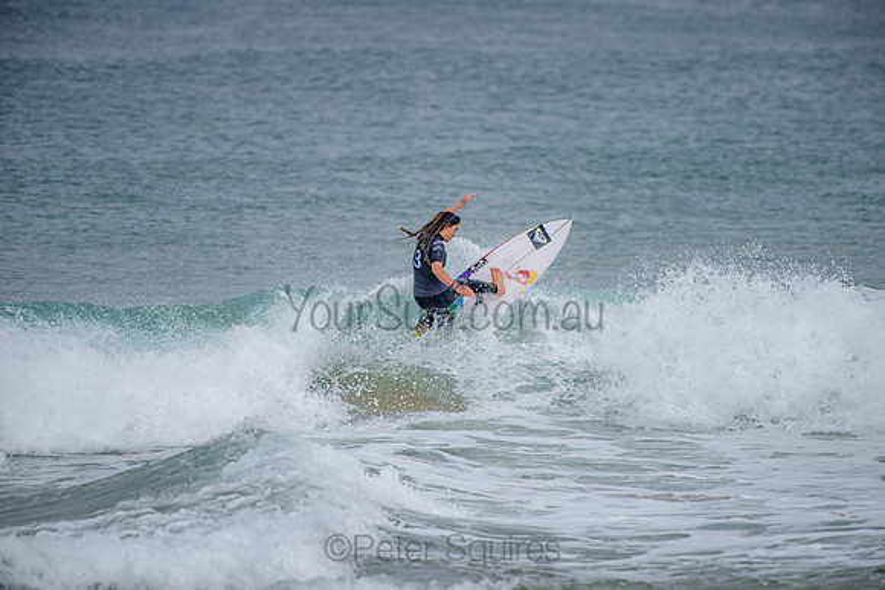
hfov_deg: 4.1
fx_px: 12294
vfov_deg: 2.8
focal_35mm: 500
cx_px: 442
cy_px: 295
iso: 220
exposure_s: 1/2000
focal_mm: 500
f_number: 5.6
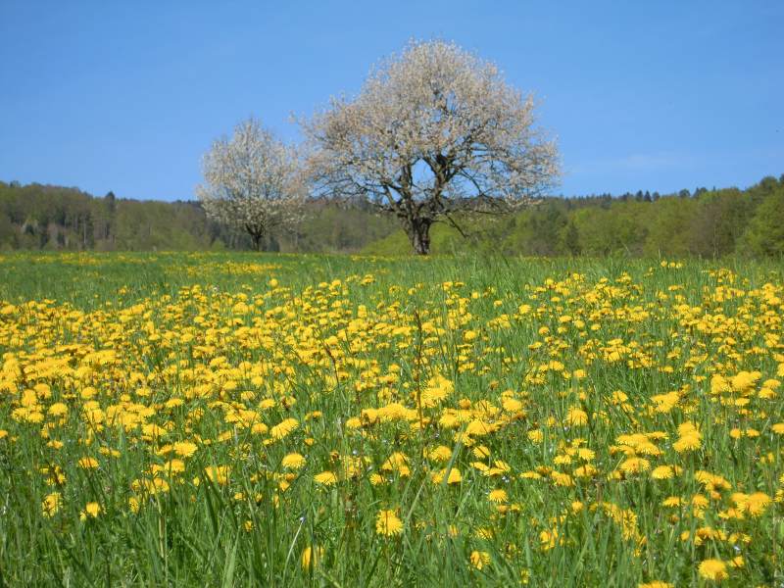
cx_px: 392
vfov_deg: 17.0
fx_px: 1970
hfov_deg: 22.5
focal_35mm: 87
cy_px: 294
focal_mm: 15.5
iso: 100
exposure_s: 1/640
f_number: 4.9
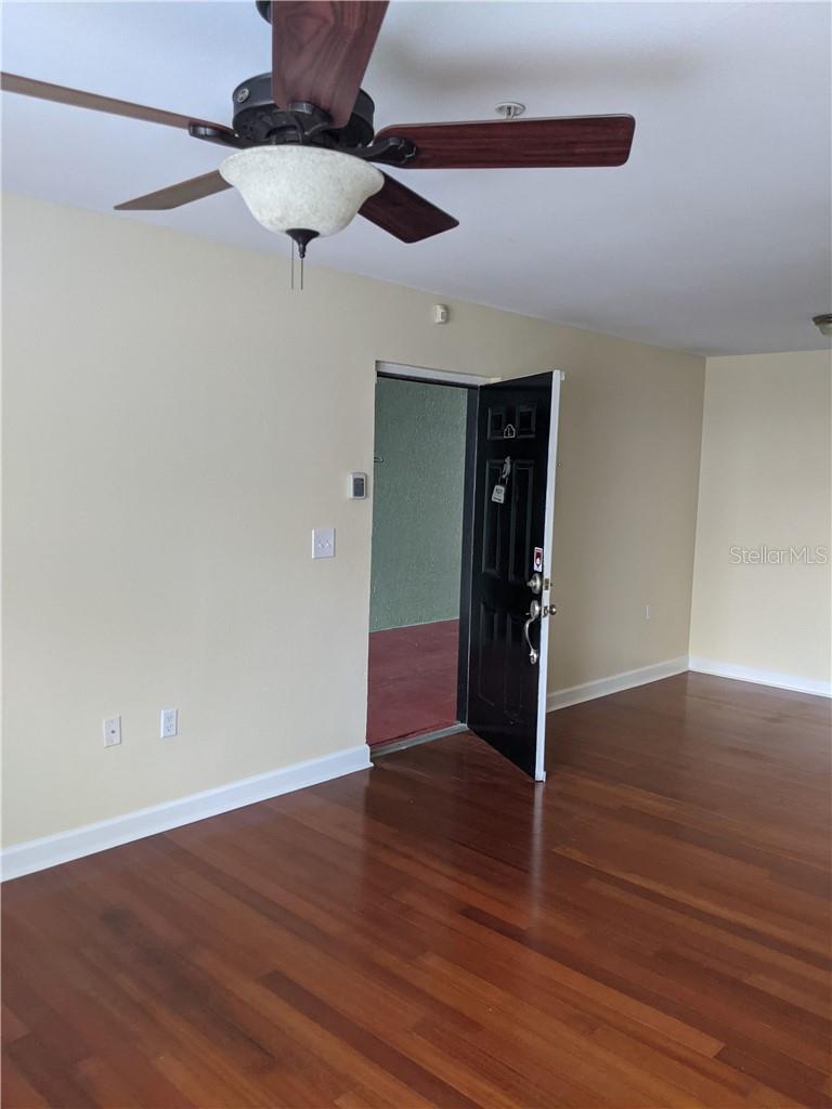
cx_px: 416
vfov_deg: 65.3
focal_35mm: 27
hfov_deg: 51.4
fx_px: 865
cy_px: 554
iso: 574
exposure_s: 1/120
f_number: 1.8
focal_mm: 4.44
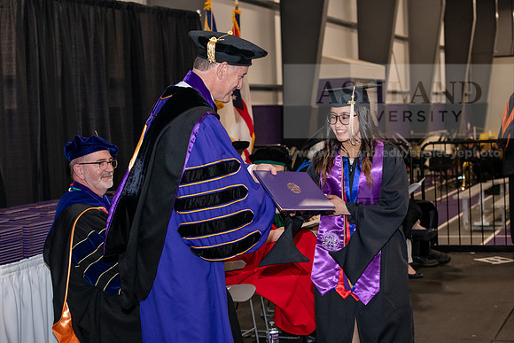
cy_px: 172
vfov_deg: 19.5
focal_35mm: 70
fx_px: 1000
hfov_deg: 28.8
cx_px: 257
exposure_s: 1/200
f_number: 5.6
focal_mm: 70
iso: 2500
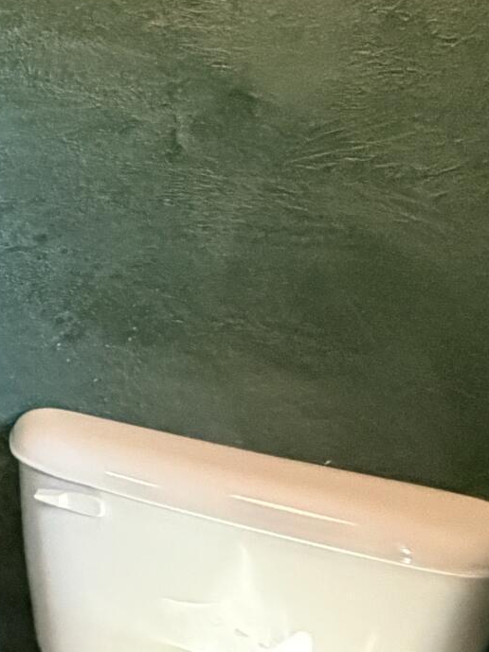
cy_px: 113
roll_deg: -0.2
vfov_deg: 30.8
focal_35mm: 61
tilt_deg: -4.2
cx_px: -923
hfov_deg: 12.1
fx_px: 1150
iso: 640
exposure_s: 1/60
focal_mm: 2.22
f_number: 2.2
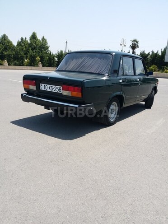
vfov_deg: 65.3
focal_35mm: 27
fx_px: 175
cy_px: 112
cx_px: 84
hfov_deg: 51.4
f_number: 1.9
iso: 40
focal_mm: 3.7
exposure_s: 1/998
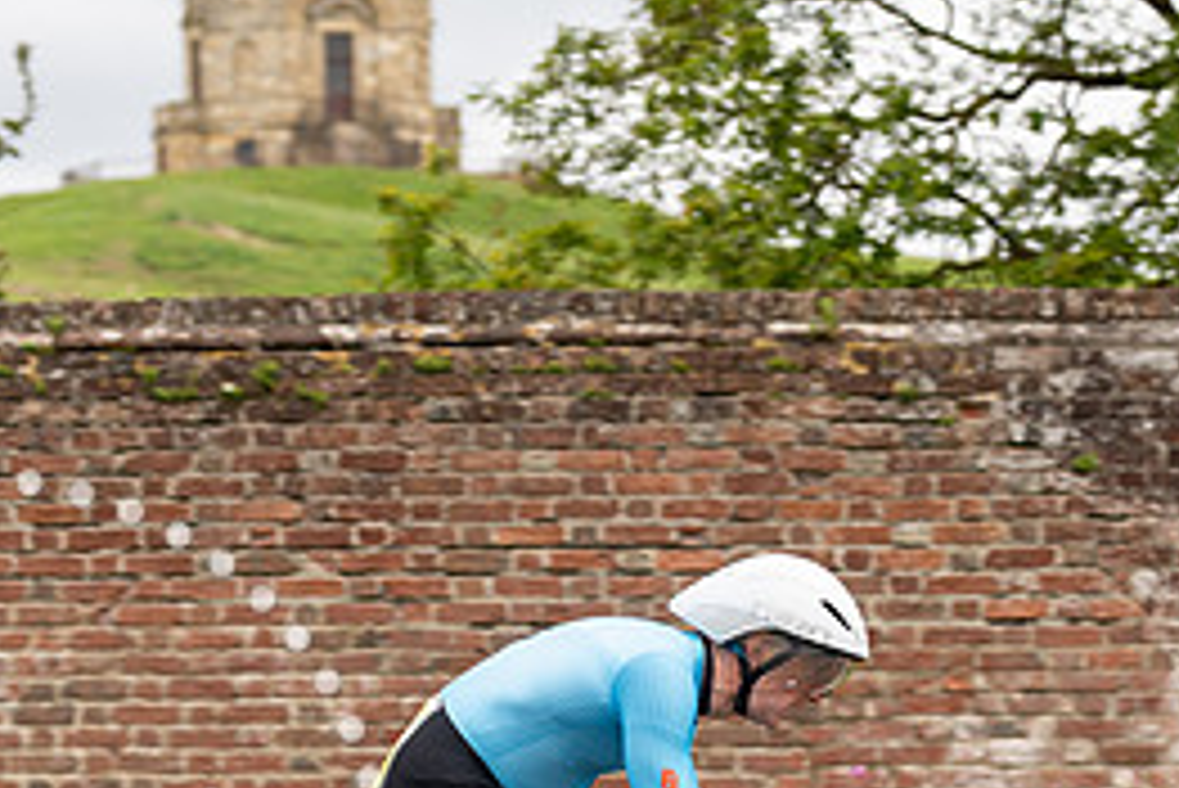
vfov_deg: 7.7
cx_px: 679
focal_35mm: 177
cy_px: 714
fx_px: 5800
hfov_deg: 11.6
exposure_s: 1/1000
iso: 200
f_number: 3.5
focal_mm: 70
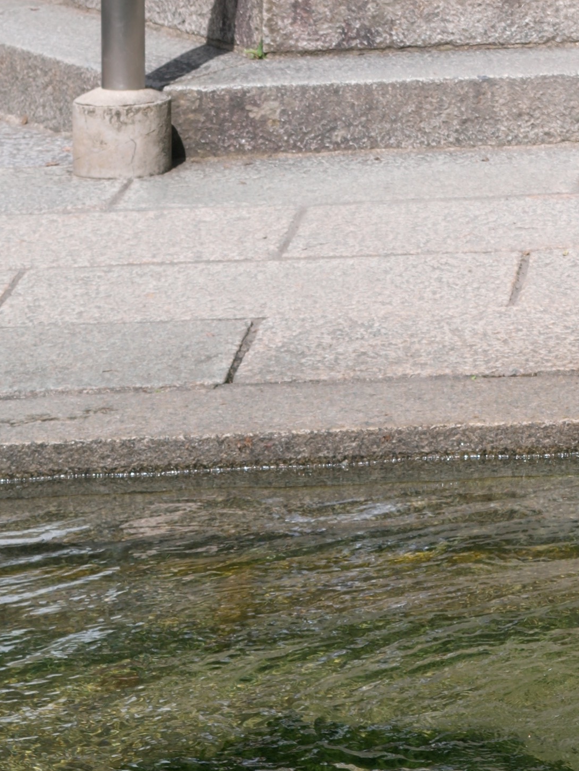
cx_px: 1320
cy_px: -914
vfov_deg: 9.1
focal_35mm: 200
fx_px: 4457
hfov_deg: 7.1
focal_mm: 45
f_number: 7.1
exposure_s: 1/250
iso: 100
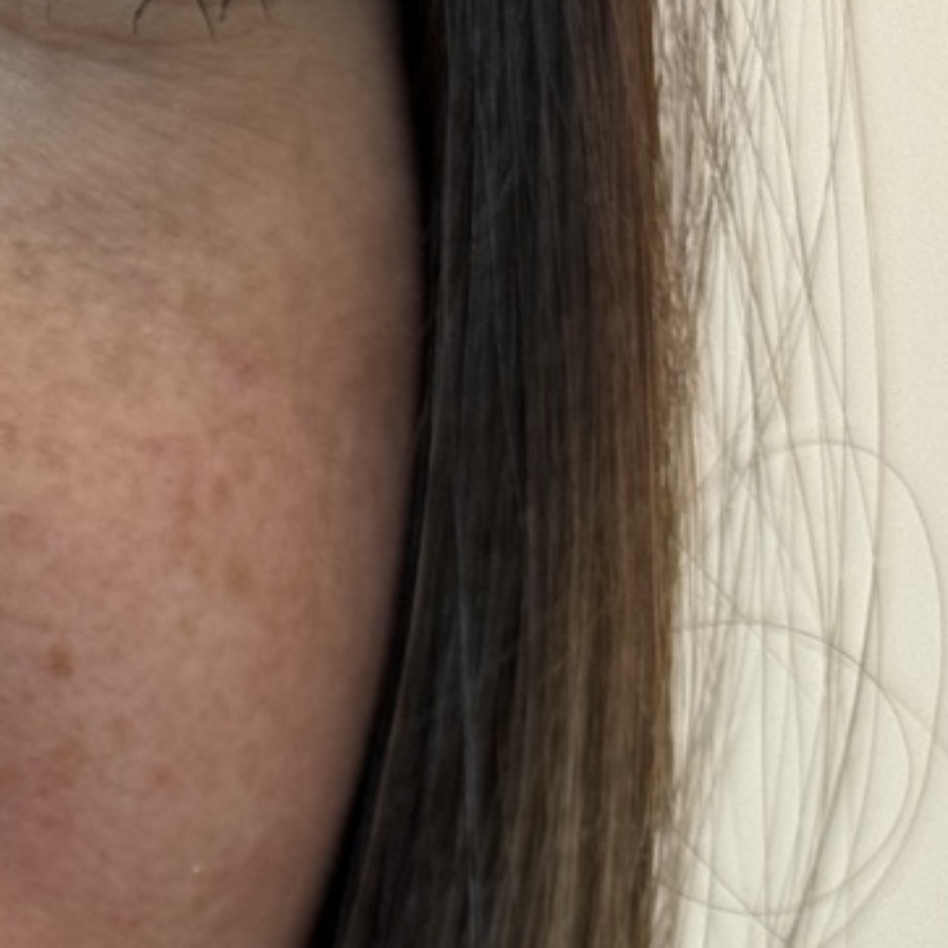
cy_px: 1296
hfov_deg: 10.2
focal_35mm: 164
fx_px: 5081
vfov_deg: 10.4
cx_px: -579
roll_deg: -1.4
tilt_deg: -7.8
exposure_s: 1/120
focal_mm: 6.76
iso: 100
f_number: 1.78
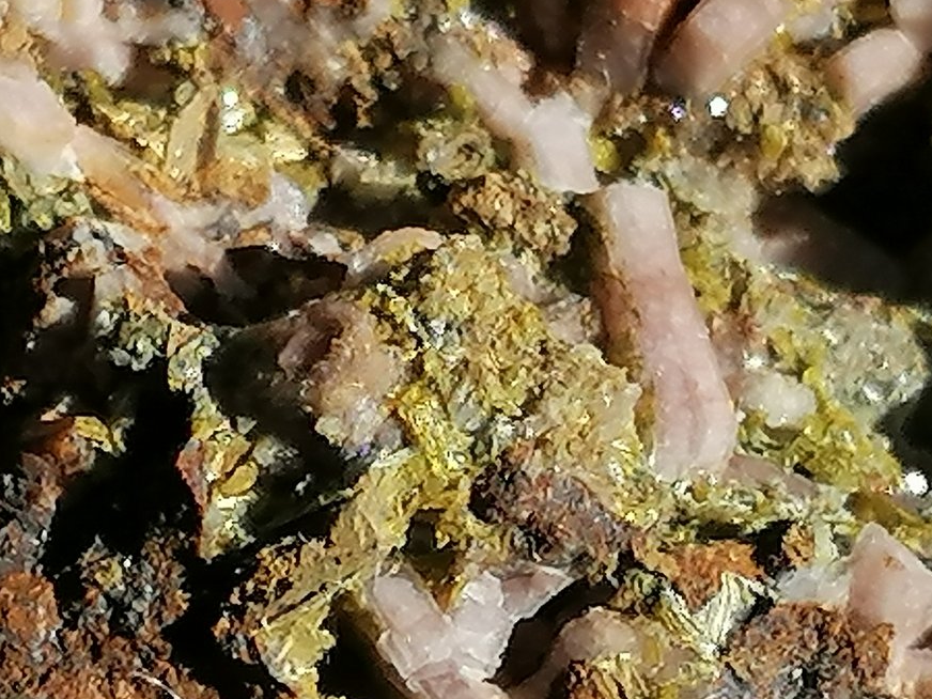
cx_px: 649
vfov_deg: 6.7
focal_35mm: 222
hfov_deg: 8.9
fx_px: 5977
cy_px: 289
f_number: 1.8
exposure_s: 1/992
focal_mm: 4.75
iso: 50
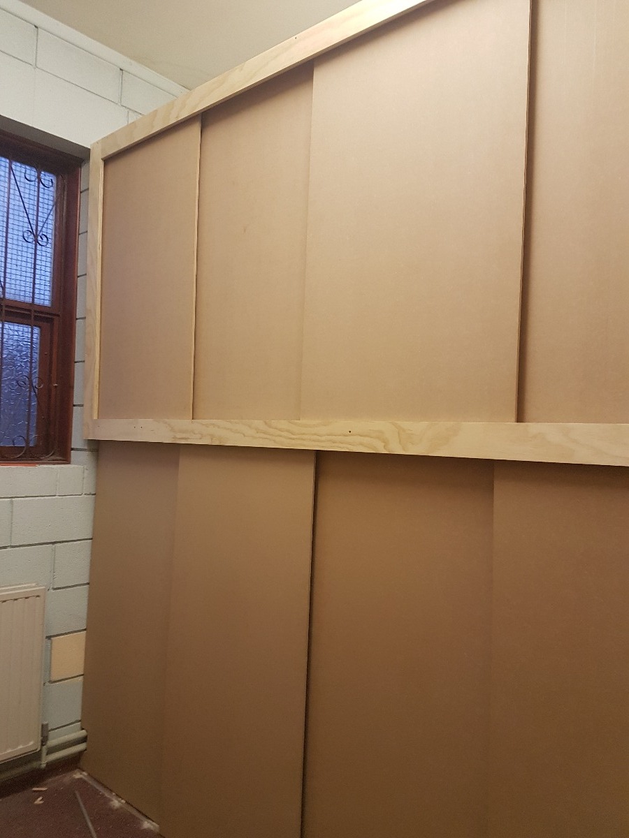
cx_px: 314
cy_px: 419
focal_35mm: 26
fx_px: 630
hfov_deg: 53.1
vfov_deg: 67.3
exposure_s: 1/25
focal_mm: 4.2
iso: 160
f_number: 1.7
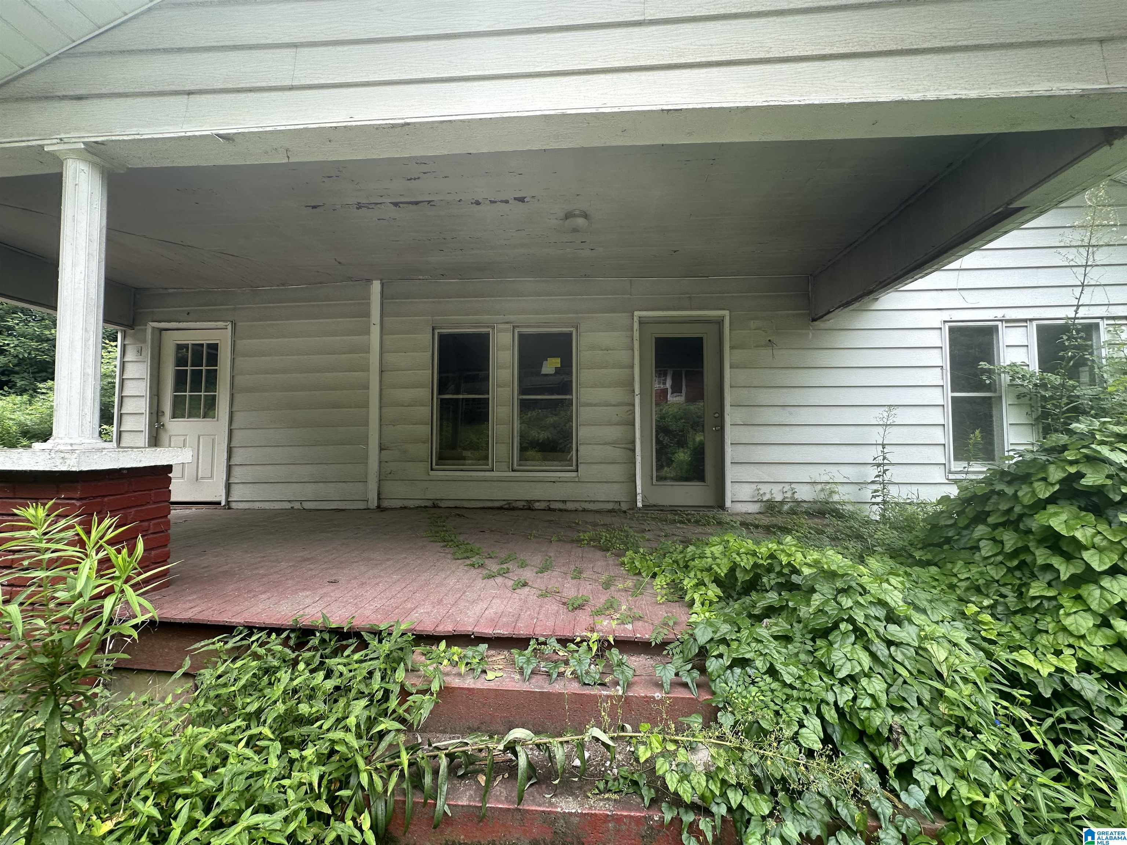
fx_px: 456
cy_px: 422
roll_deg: -0.4
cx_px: 564
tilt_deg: +3.3
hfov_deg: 102.1
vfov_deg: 85.7
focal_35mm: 14
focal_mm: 2.22
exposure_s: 1/162
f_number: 2.2
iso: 40
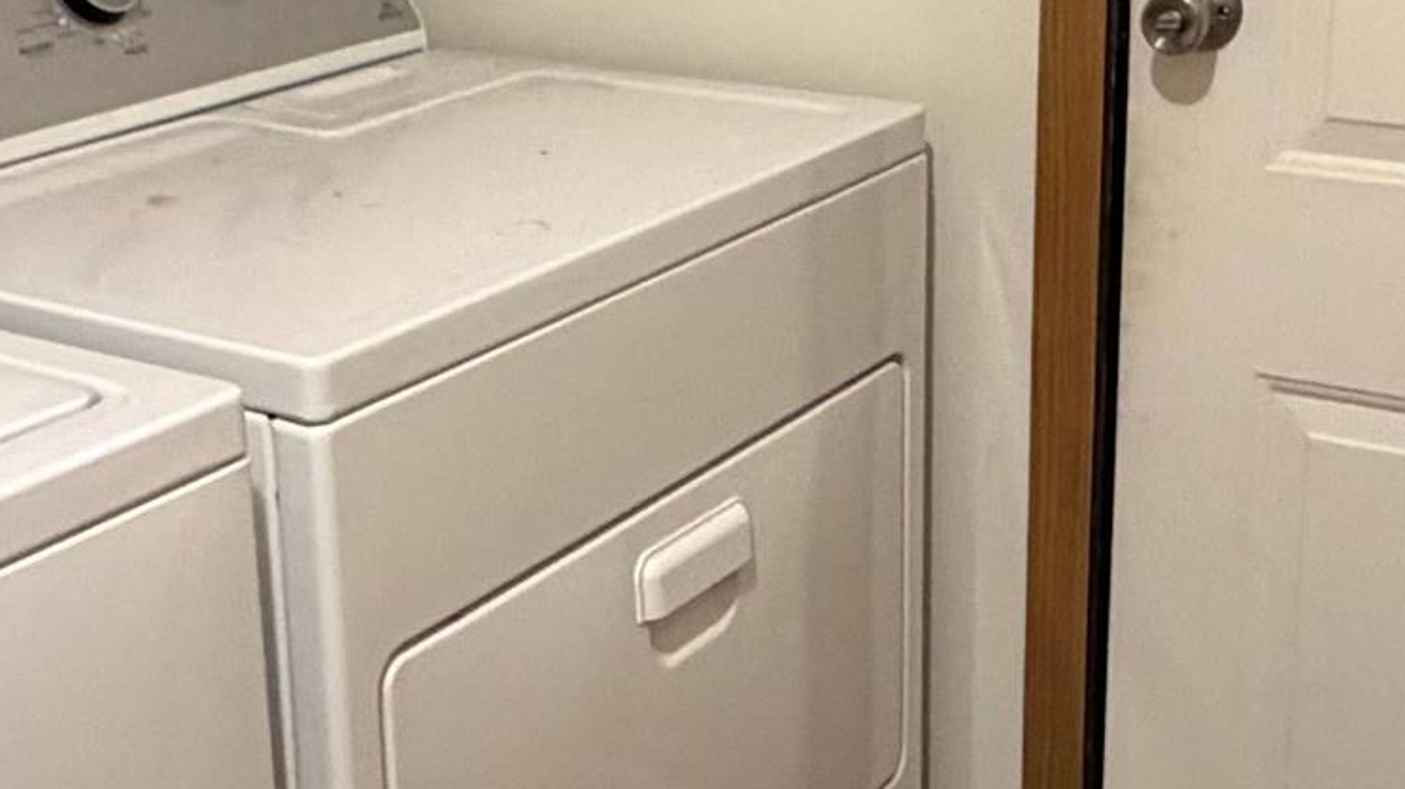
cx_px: 618
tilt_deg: -16.4
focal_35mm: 63
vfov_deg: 19.0
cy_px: 215
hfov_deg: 33.3
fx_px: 2346
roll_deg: +2.2
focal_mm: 2.22
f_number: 2.2
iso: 400
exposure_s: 1/60
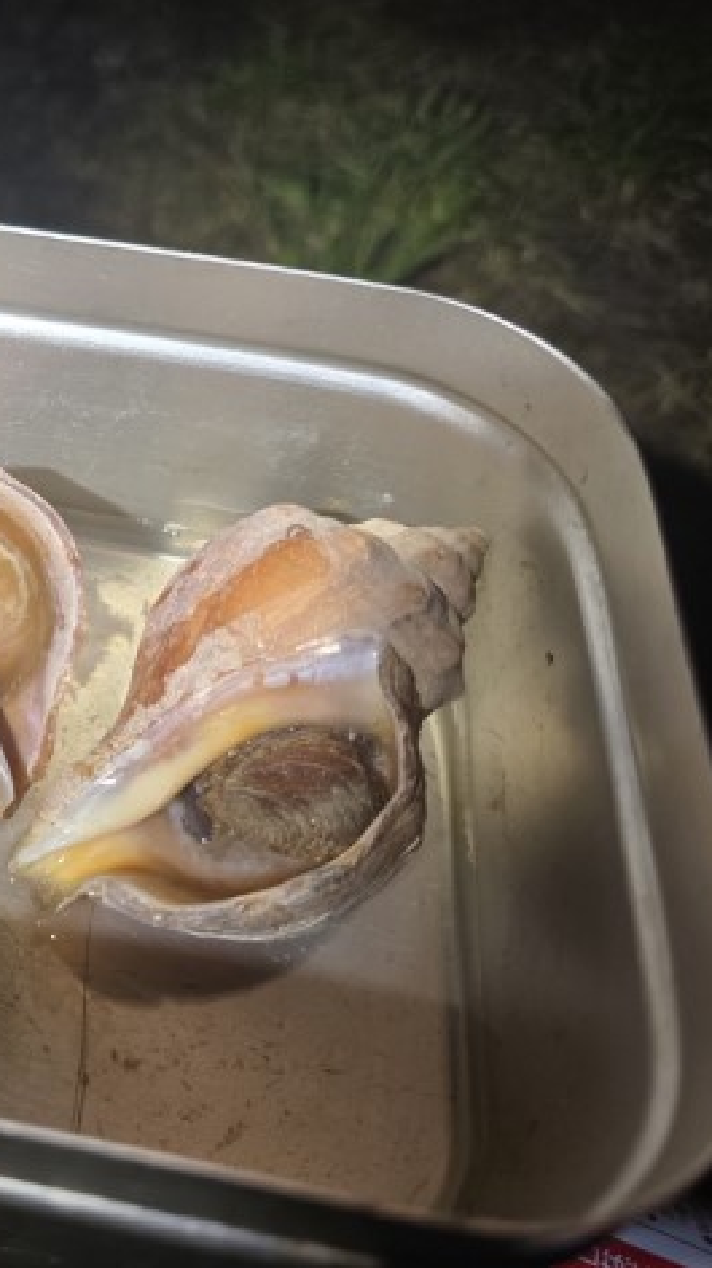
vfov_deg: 58.0
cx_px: -121
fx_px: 1143
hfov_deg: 30.0
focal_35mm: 34
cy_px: 626
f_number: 1.7
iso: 160
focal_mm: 6.3
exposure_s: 1/100
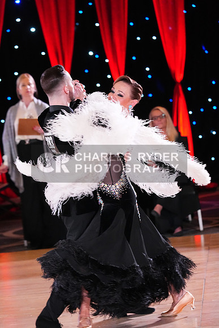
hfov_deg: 9.2
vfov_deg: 13.8
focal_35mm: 149
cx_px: 110
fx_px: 1359
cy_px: 164
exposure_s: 1/400
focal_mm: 149
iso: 8000
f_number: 4.5
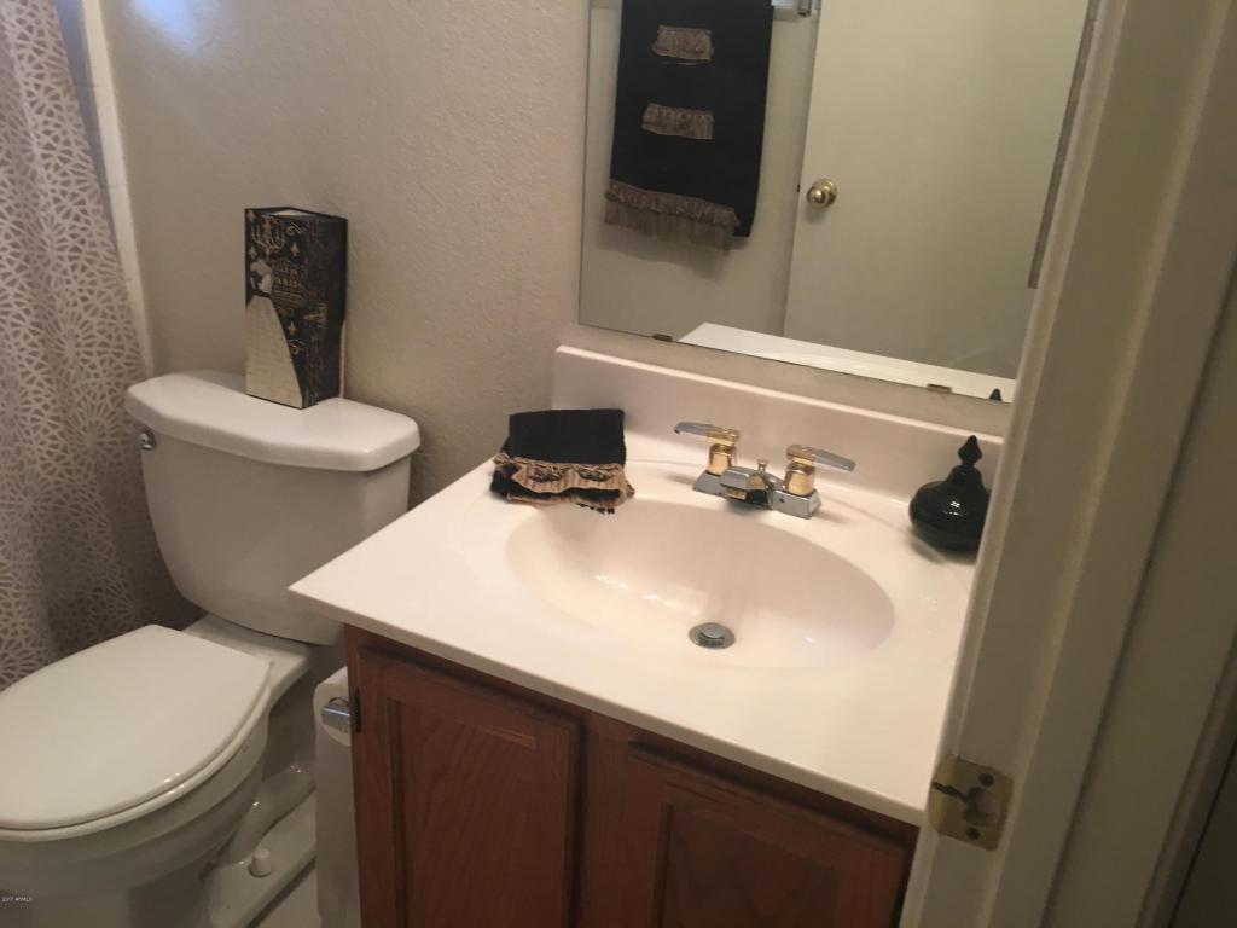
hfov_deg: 61.7
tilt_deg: -24.0
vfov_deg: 48.2
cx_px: 618
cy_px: 464
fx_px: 1036
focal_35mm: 29
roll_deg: -1.9
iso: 64
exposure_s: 1/30
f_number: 2.2
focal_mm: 4.15
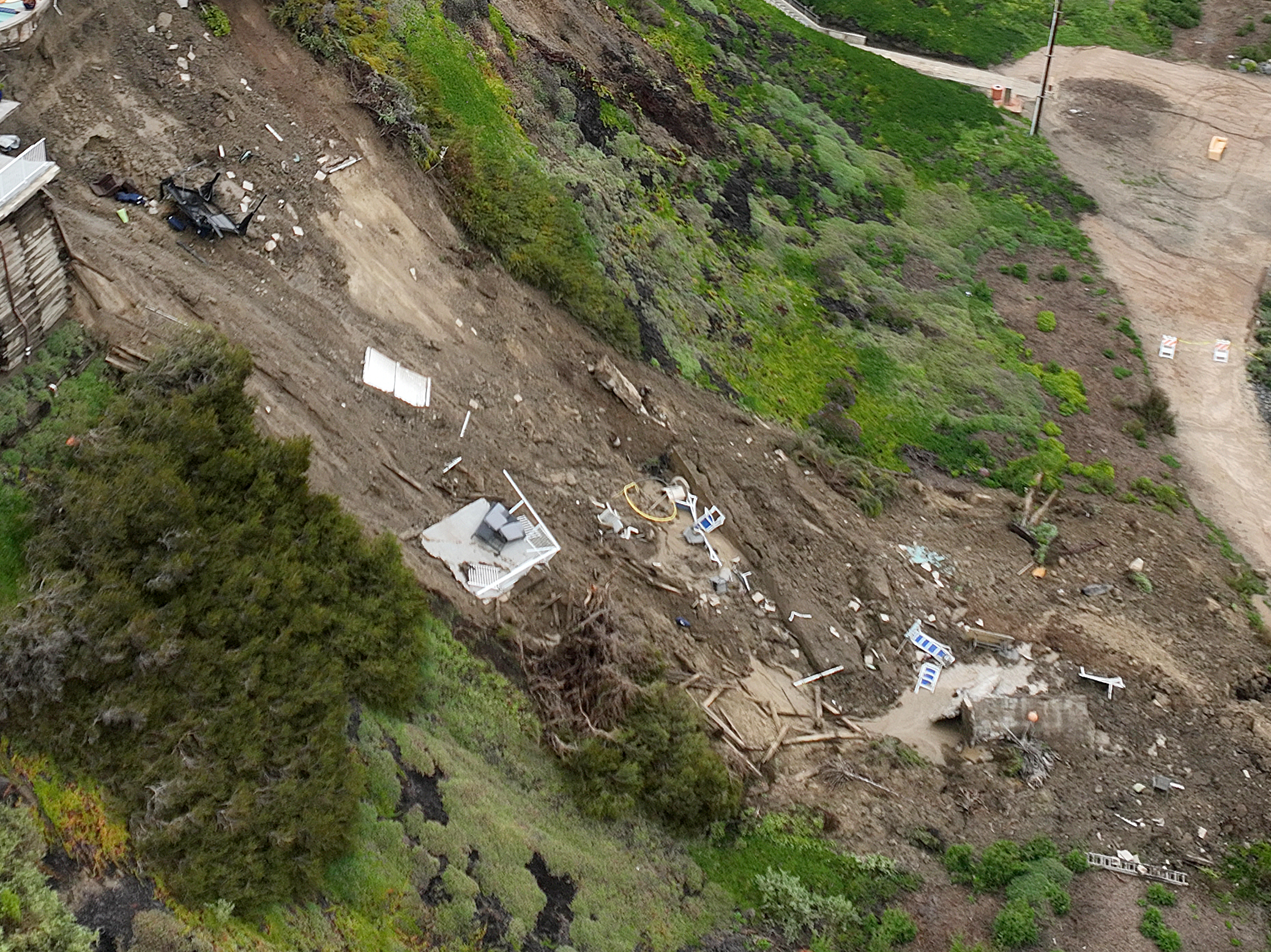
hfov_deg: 31.5
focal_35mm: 61
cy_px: 21
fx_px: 2239
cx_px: 469
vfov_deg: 23.1
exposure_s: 1/500
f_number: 2.8
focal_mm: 12.29
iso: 100
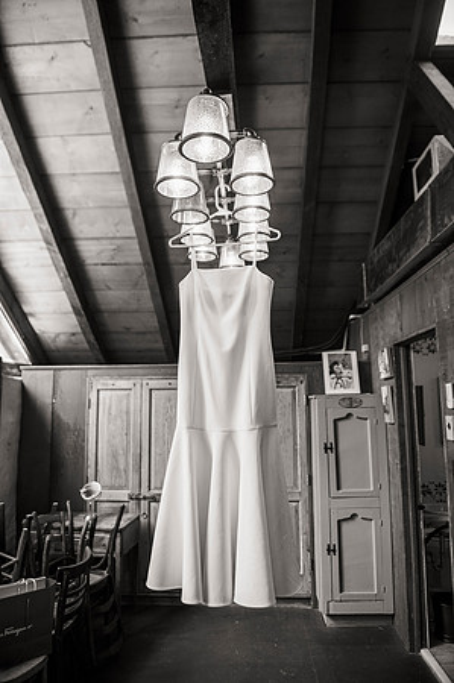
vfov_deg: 73.8
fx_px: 455
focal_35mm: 24
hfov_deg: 53.0
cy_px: 342
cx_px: 227
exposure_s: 1/200
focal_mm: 24
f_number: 2.8
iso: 1000
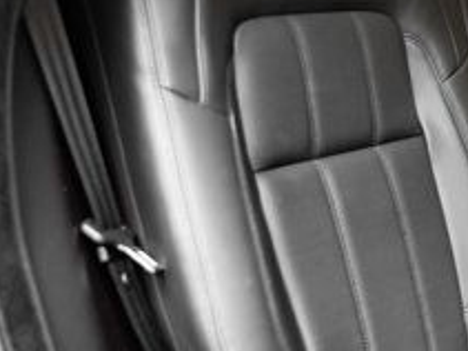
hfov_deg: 25.3
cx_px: 546
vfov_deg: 21.0
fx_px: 946
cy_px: 168
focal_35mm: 70
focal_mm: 24
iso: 500
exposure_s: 1/200
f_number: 2.8
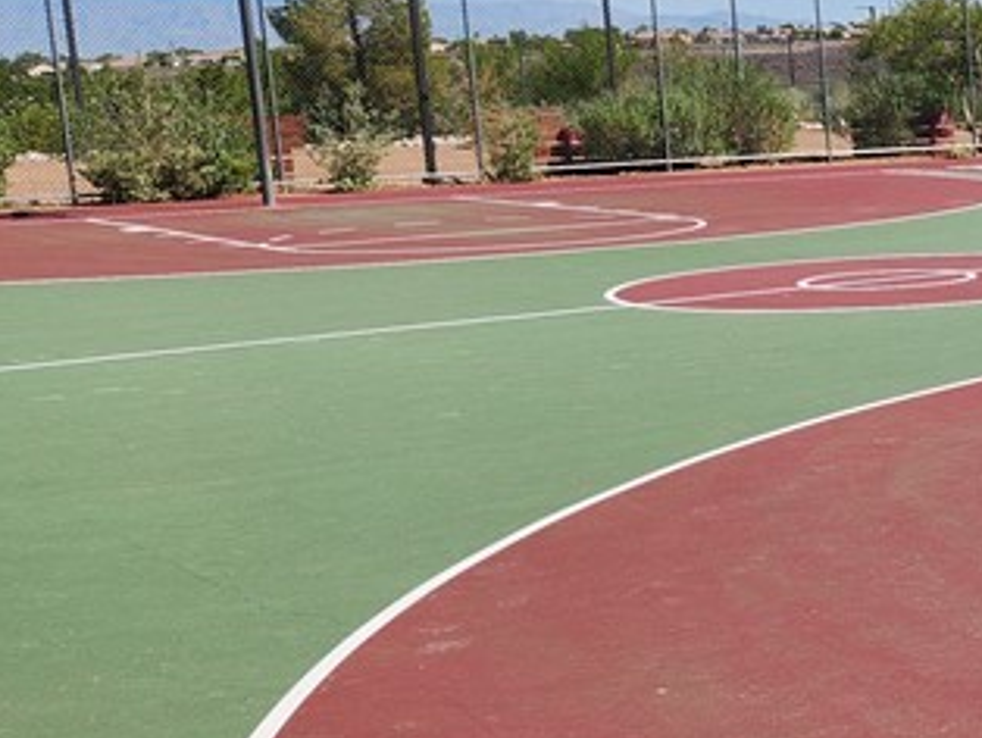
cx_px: 1545
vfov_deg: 19.7
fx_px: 2129
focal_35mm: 75
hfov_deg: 21.2
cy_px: 372
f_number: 1.8
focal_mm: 5.4
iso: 20
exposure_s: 1/1989
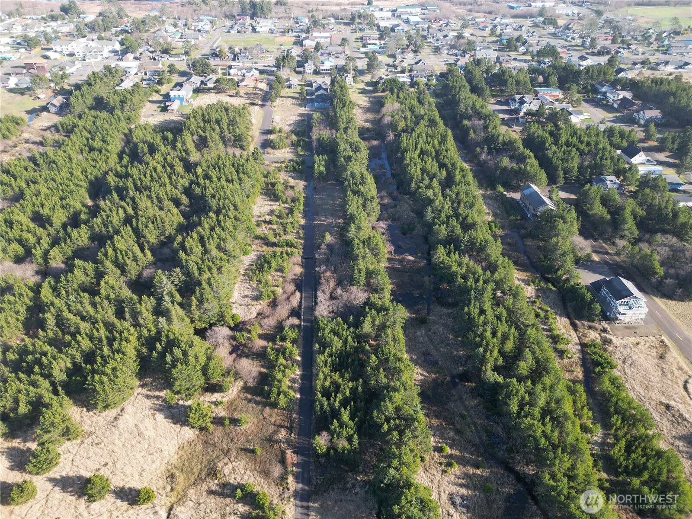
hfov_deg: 71.6
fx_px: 480
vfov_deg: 56.8
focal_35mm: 24
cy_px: 260
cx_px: 346
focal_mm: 6.72
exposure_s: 1/725
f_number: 1.7
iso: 150
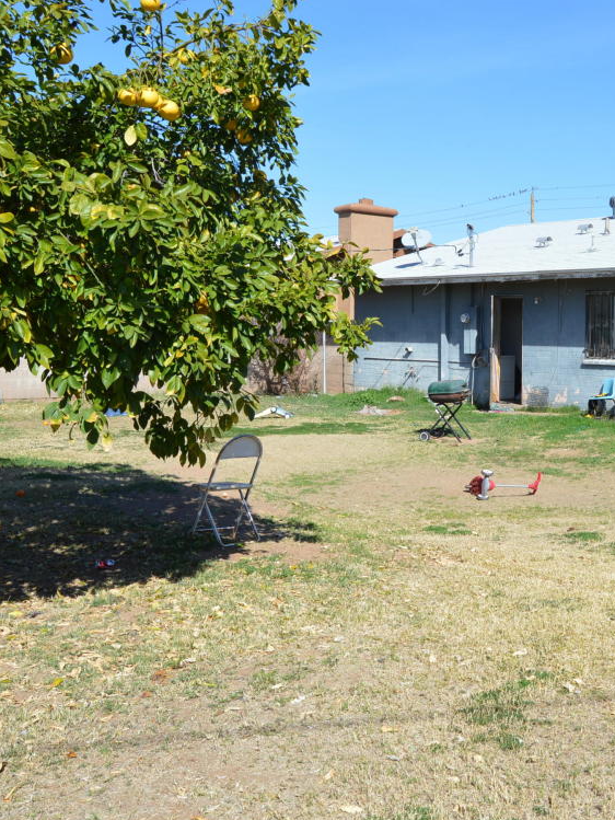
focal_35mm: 40
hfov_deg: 34.7
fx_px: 947
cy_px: 411
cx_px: 507
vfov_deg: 46.8
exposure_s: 1/250
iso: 100
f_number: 8
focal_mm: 18
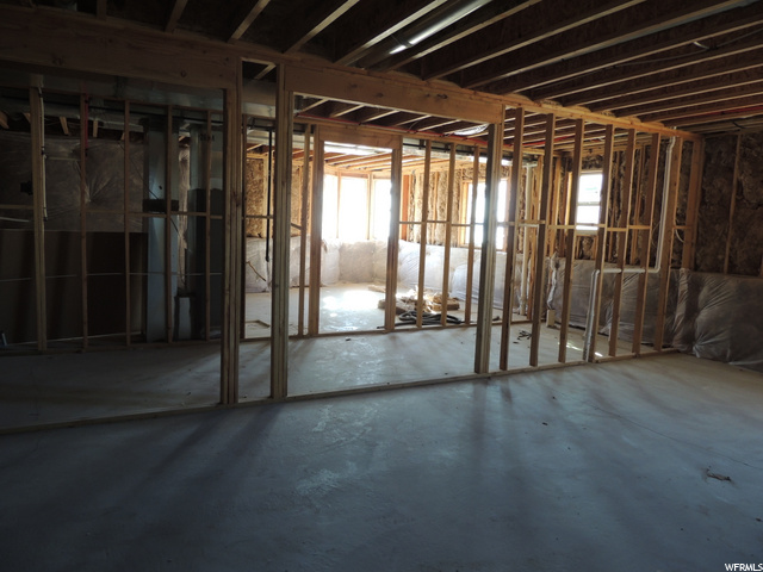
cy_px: 286
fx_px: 529
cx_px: 382
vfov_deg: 56.8
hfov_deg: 71.6
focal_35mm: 24
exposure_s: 1/30
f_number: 3
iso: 180
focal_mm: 4.3
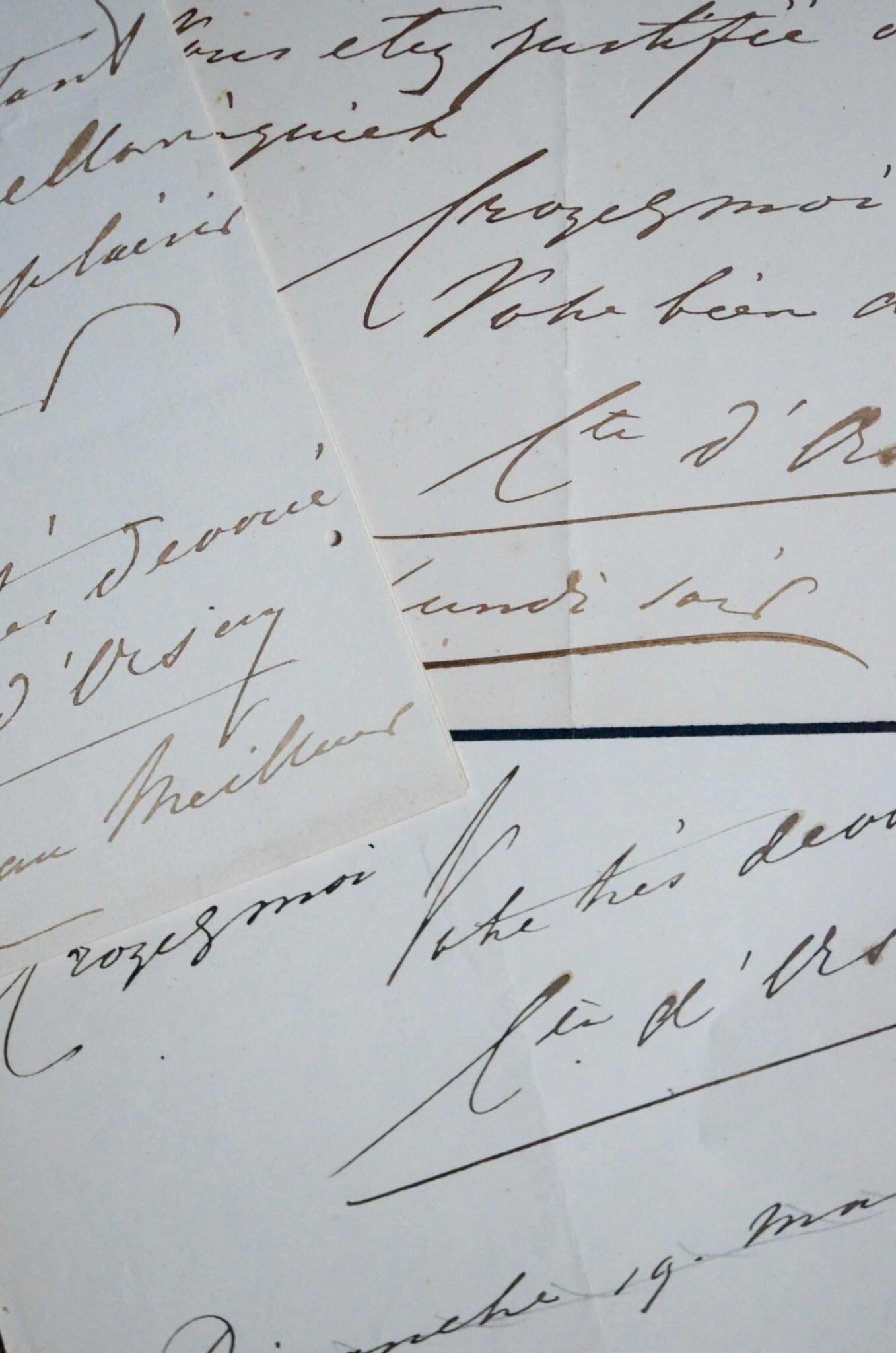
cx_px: 448
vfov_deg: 22.7
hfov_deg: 15.1
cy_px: 676
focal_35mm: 90
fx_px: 3374
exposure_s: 1/250
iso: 4000
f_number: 3.2
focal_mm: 60
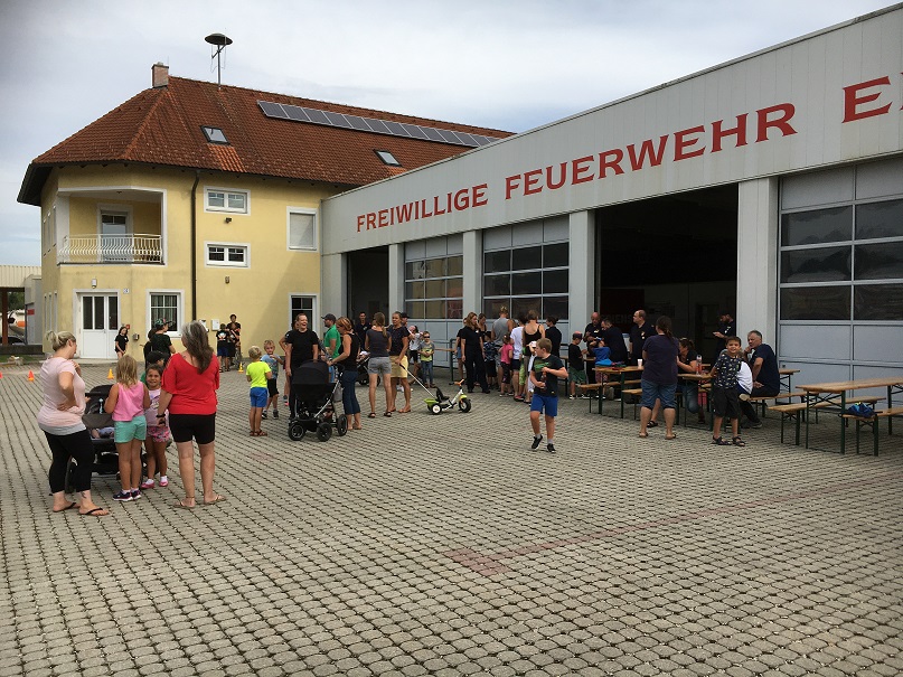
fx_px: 756
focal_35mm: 29
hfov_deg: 61.7
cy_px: 338
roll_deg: -0.2
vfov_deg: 48.2
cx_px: 452
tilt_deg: -1.6
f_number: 2.2
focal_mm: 4.15
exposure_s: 1/1479
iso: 25
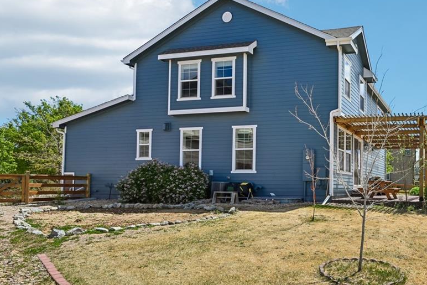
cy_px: 173
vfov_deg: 44.7
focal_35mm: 29
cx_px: 369
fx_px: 344
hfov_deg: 56.6
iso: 64
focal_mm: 14
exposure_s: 1/100
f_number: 11
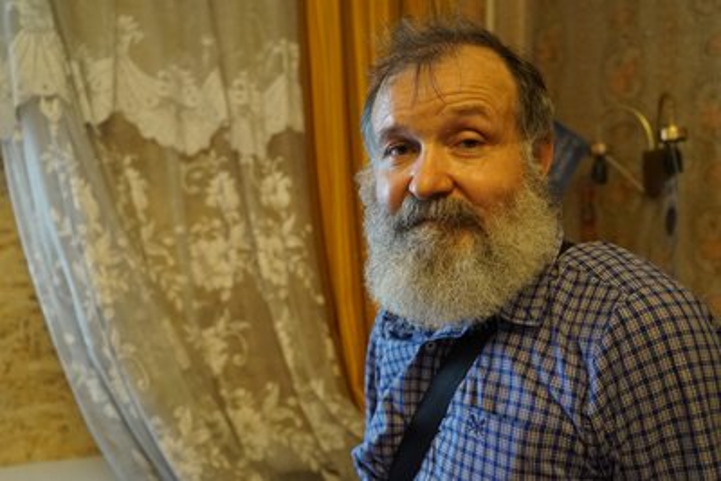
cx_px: 360
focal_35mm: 35
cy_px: 240
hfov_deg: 54.4
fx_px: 701
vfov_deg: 37.9
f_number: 4
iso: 10000
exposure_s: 1/160
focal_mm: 35
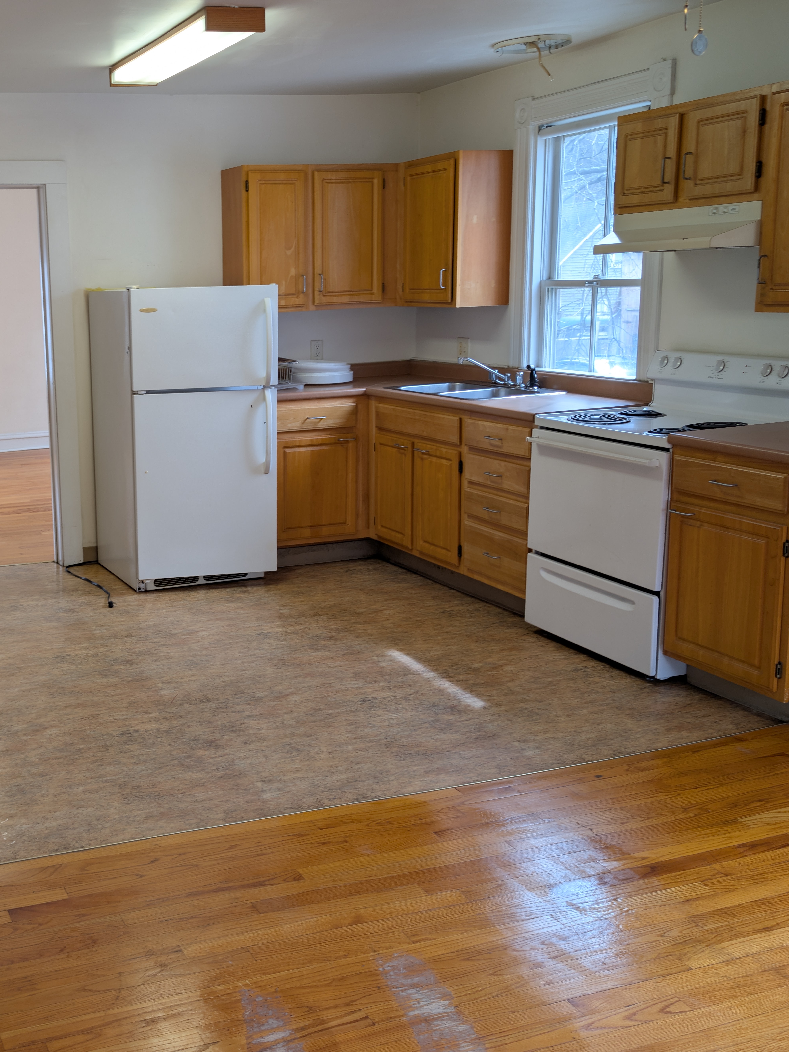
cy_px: 507
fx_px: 1124
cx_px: 141
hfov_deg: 37.1
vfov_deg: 50.1
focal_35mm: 37
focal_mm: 6.9
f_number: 1.68
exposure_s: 1/40
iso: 32
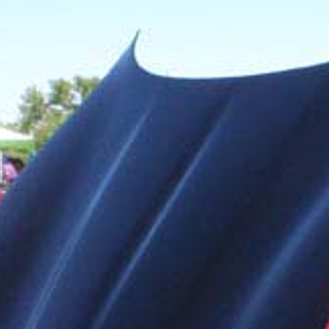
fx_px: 1441
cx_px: 380
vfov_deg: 12.7
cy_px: 402
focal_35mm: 134
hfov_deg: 12.7
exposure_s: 1/350
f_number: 4.5
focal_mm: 4
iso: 80
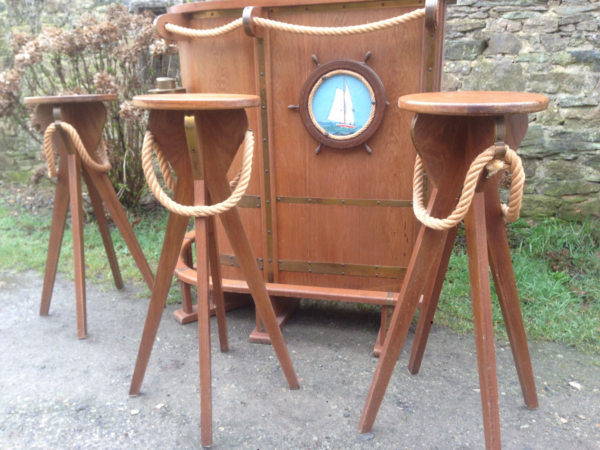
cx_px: 300
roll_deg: +0.5
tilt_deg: -15.1
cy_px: 225
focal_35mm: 33
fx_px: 572
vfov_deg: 42.9
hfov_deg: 55.4
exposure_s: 1/30
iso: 50
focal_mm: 4.12
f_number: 2.4
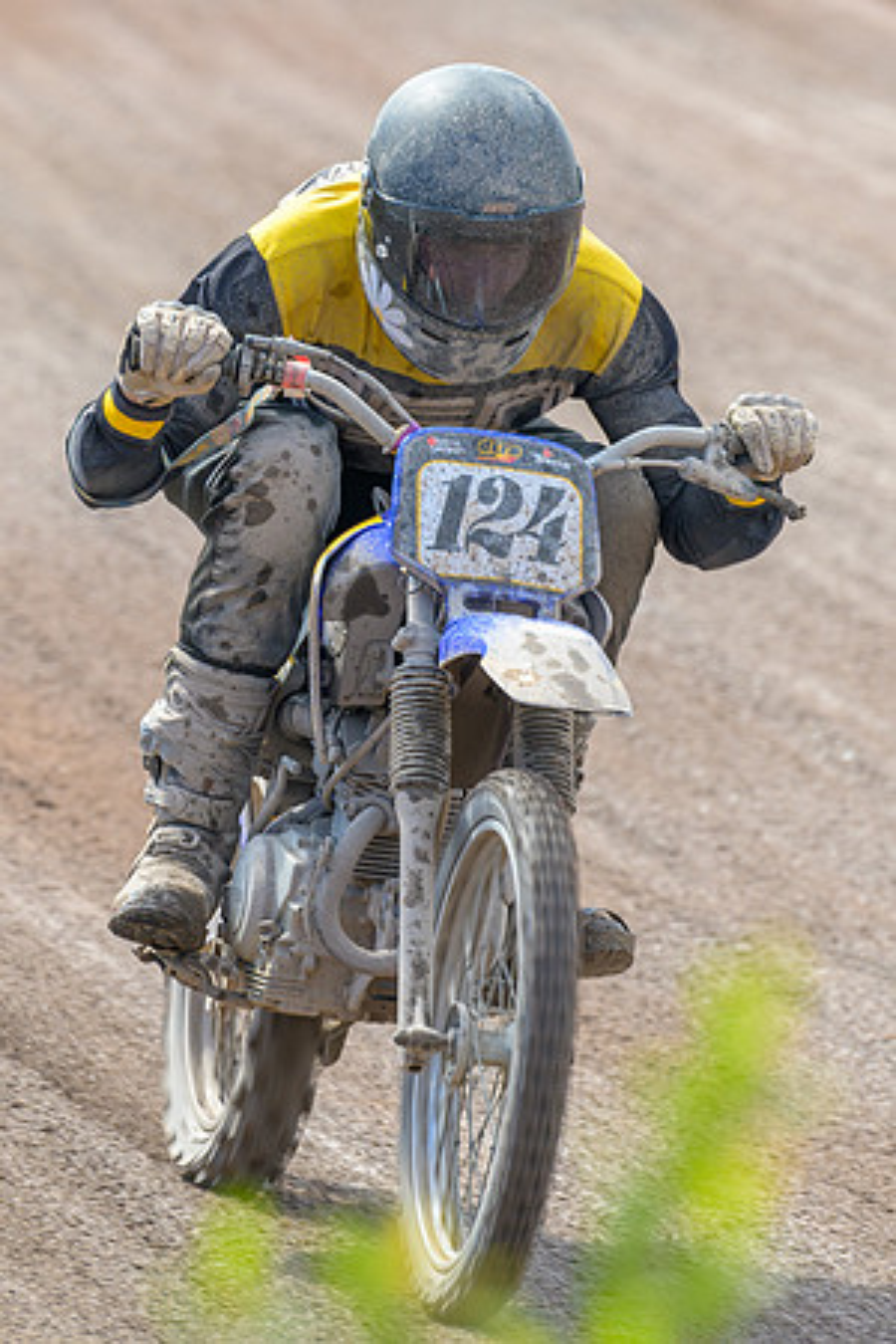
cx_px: 539
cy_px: 589
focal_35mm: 506
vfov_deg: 4.1
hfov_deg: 2.7
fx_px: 18888
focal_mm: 200
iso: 125
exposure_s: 1/500
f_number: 4
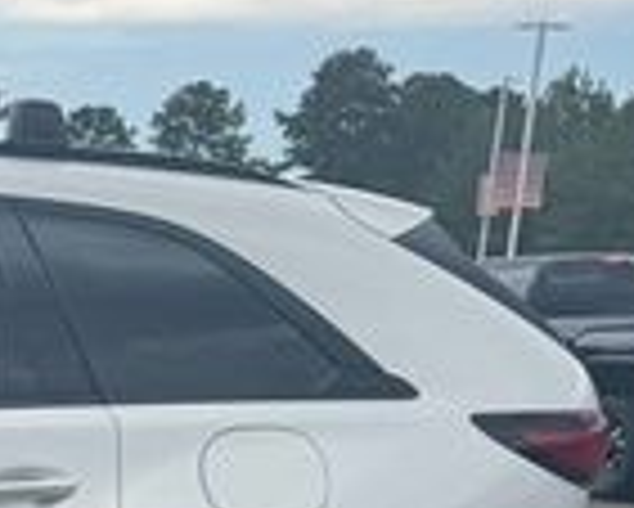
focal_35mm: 106
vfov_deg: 13.6
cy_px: 791
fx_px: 1990
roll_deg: -0.8
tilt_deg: -15.4
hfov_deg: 15.5
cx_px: -522
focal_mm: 6.76
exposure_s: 1/1678
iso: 80
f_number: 1.78
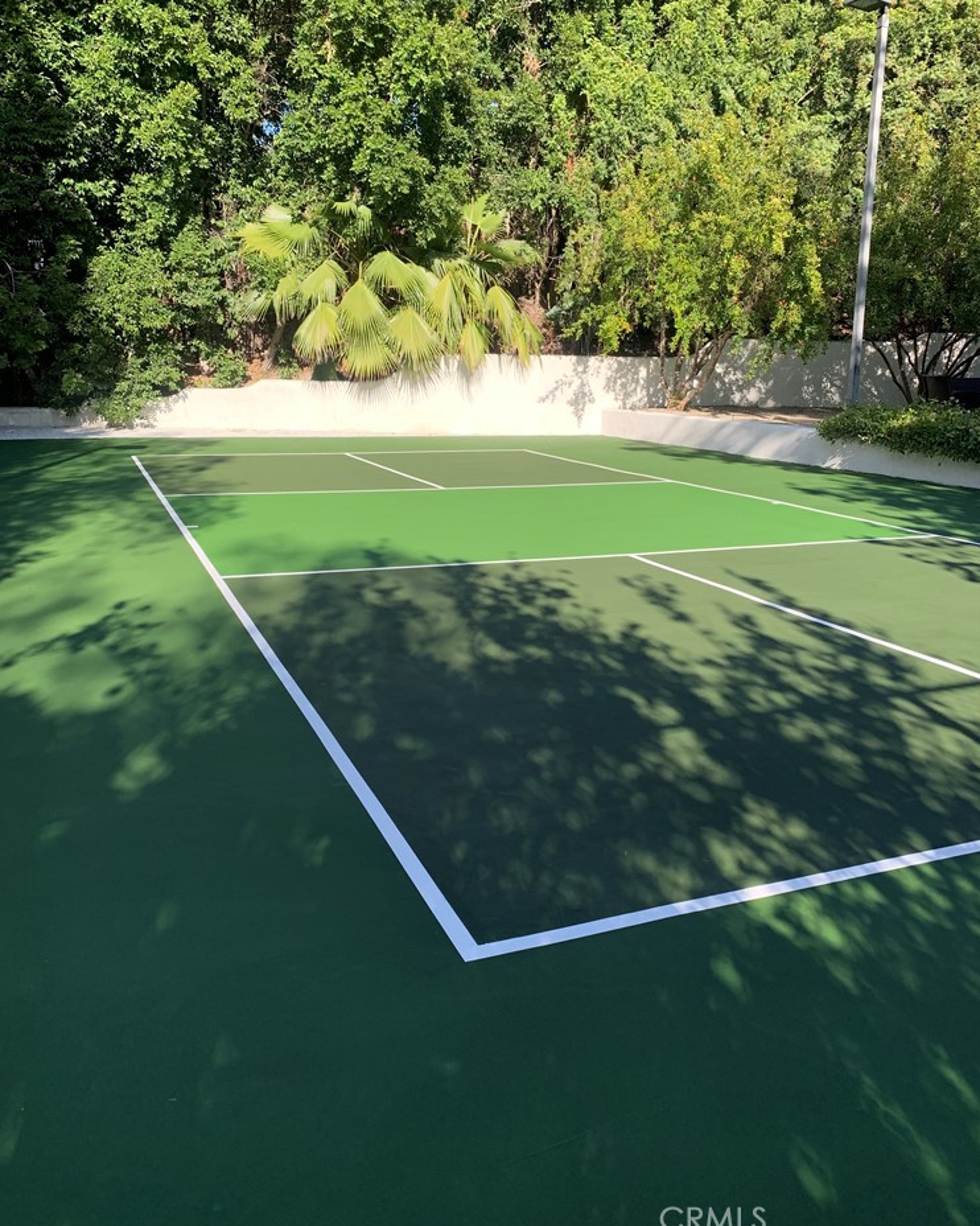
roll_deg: -2.0
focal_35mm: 28
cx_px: 481
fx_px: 1015
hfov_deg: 51.5
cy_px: 561
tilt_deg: -8.2
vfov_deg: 62.1
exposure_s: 1/706
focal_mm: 4.25
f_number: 1.8
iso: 25
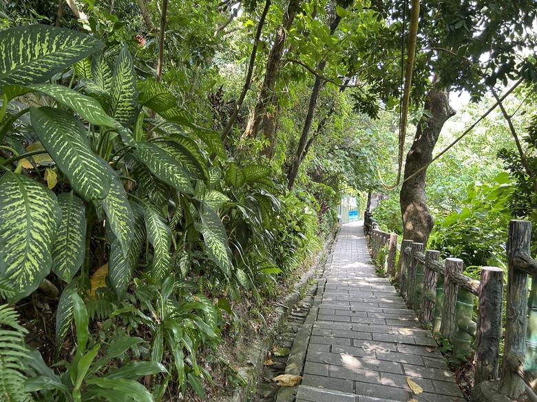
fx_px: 403
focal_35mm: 26
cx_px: 268
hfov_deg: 67.3
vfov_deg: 53.1
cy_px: 201
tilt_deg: -3.9
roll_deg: +0.9
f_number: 1.5
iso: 64
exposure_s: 1/121
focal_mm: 5.7
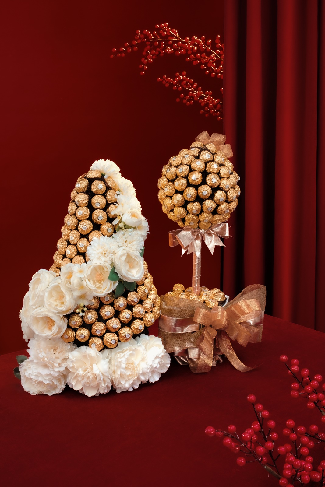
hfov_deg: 30.5
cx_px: 162
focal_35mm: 44
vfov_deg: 44.5
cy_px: 244
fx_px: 596
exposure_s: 1/160
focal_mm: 29.2
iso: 320
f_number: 11
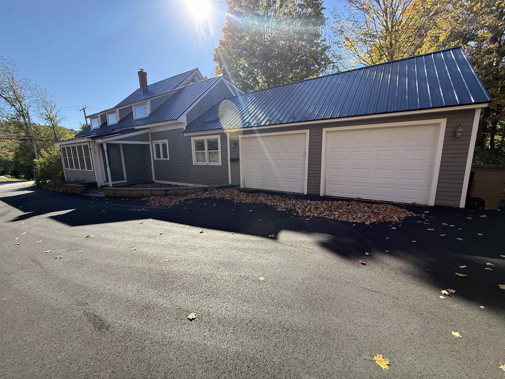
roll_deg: +1.1
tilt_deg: -9.6
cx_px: 252
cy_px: 190
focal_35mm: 14
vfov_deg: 85.7
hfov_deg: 102.1
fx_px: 204
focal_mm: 2.22
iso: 50
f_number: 2.2
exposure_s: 1/522
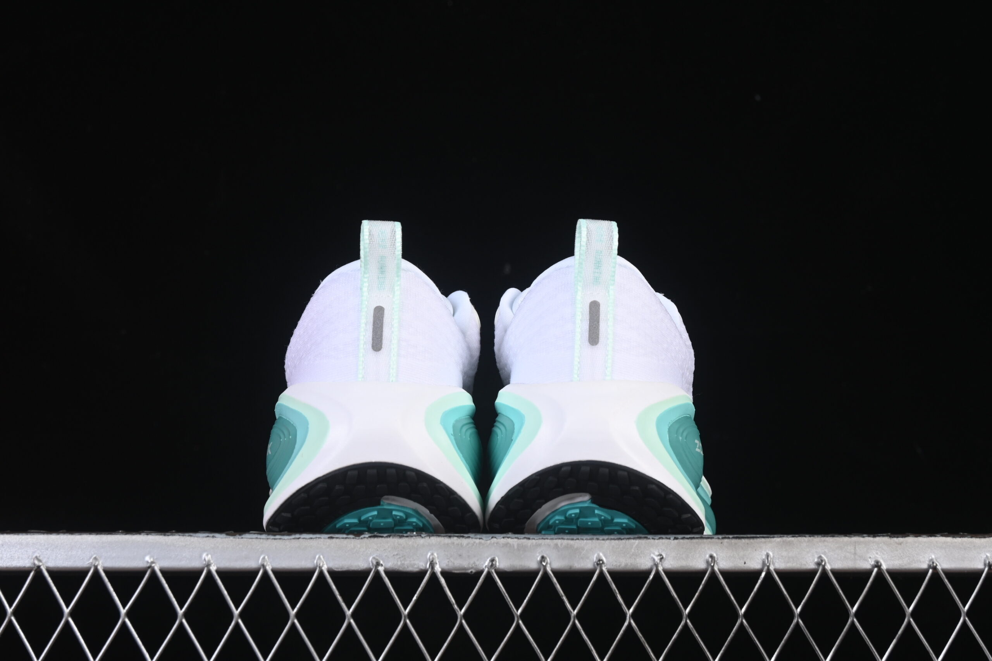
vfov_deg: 18.2
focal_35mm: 75
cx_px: 496
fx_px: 2067
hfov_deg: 27.0
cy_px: 330
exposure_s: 1/100
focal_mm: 50
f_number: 8
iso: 160
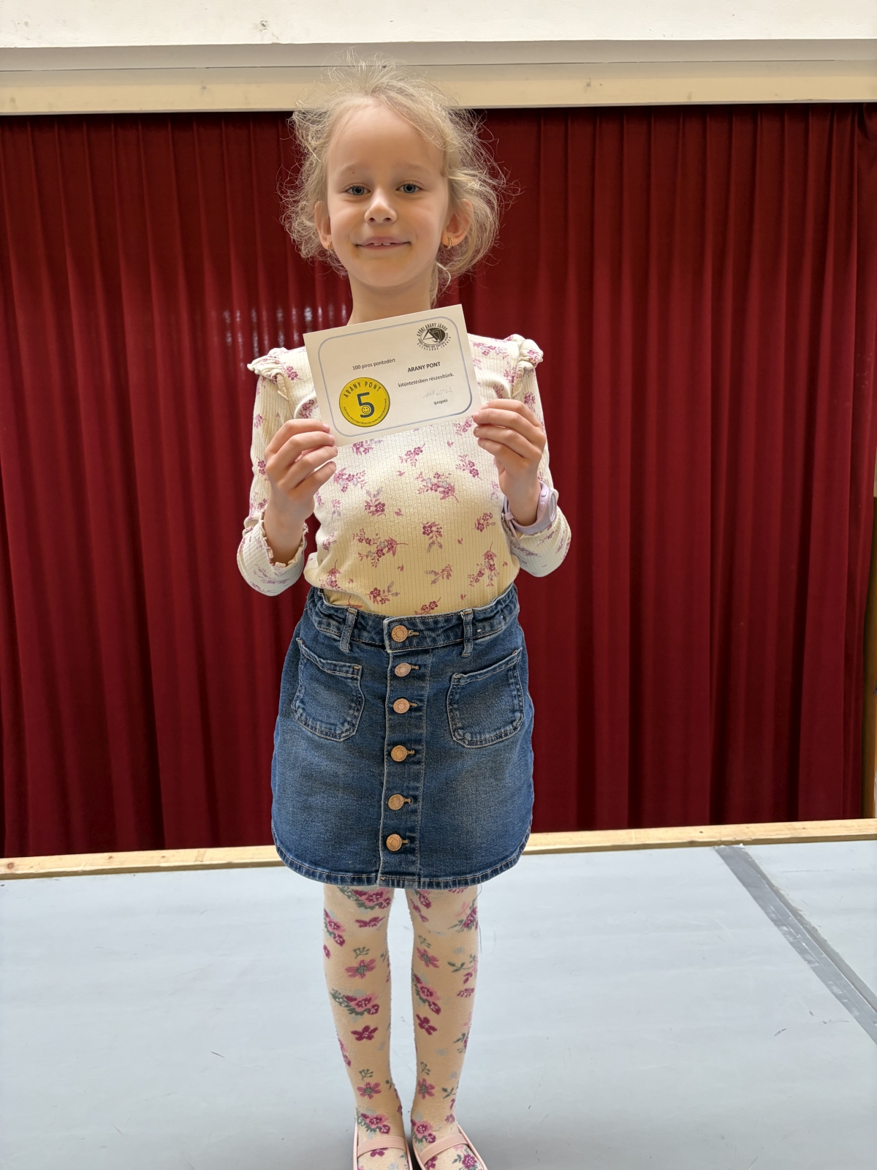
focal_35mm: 26
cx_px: 438
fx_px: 878
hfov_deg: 53.1
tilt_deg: -8.0
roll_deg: +1.2
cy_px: 585
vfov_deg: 67.3
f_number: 1.6
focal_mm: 5.96
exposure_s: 1/50
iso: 125
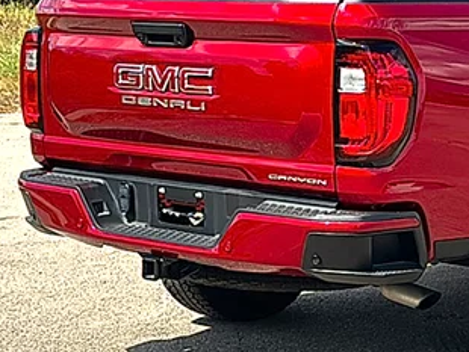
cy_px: 111
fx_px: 1193
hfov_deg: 21.2
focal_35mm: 88
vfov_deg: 16.8
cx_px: 501
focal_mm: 6.86
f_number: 1.78
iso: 80
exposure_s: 1/4049
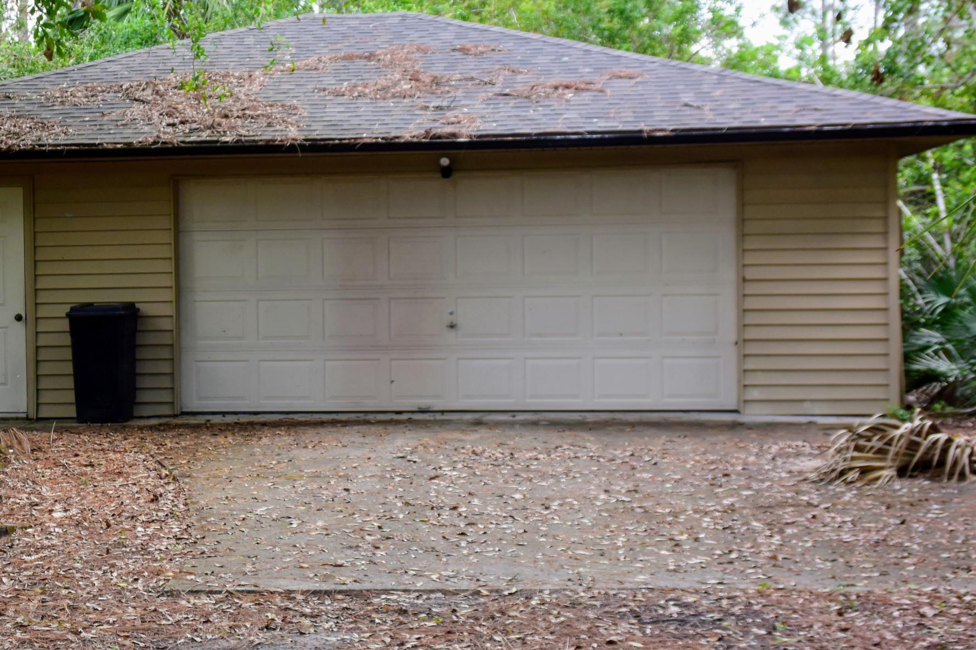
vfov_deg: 18.4
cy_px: 287
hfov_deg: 27.1
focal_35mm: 74
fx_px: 2006
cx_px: 297
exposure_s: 1/100
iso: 160
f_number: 4.5
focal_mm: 16.5
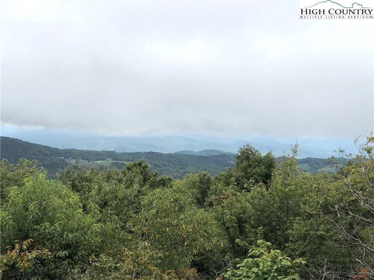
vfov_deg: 25.7
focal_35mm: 57
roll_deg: -0.4
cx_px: 187
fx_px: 616
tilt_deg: -3.1
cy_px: 140
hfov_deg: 33.8
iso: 20
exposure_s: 1/600
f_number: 2.8
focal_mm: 6.6
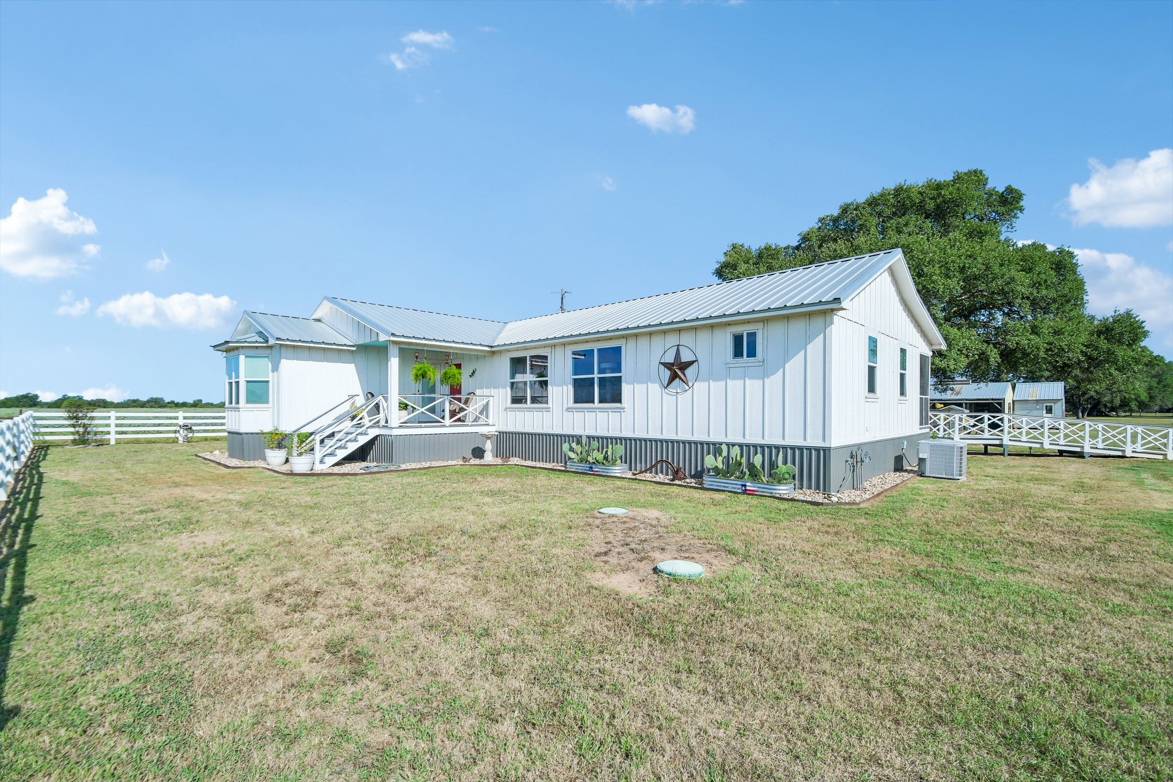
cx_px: 586
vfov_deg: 77.3
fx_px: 489
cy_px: 391
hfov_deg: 100.4
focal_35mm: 15
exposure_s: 1/1250
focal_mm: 10
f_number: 8
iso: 400
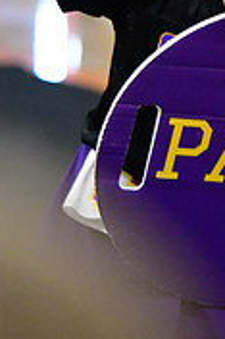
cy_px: -9
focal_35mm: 913
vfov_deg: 2.3
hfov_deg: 1.5
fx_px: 8576
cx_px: -310
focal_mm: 185
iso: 5000
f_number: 3.5
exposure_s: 1/500
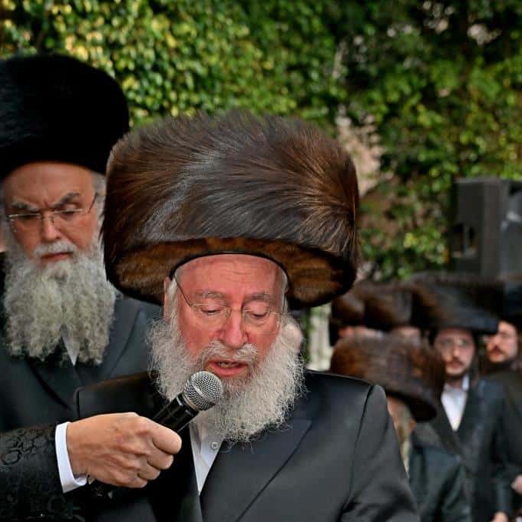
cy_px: 380
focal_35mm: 64
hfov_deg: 26.9
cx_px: 261
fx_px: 1092
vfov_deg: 26.6
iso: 400
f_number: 4
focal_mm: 50
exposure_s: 1/200
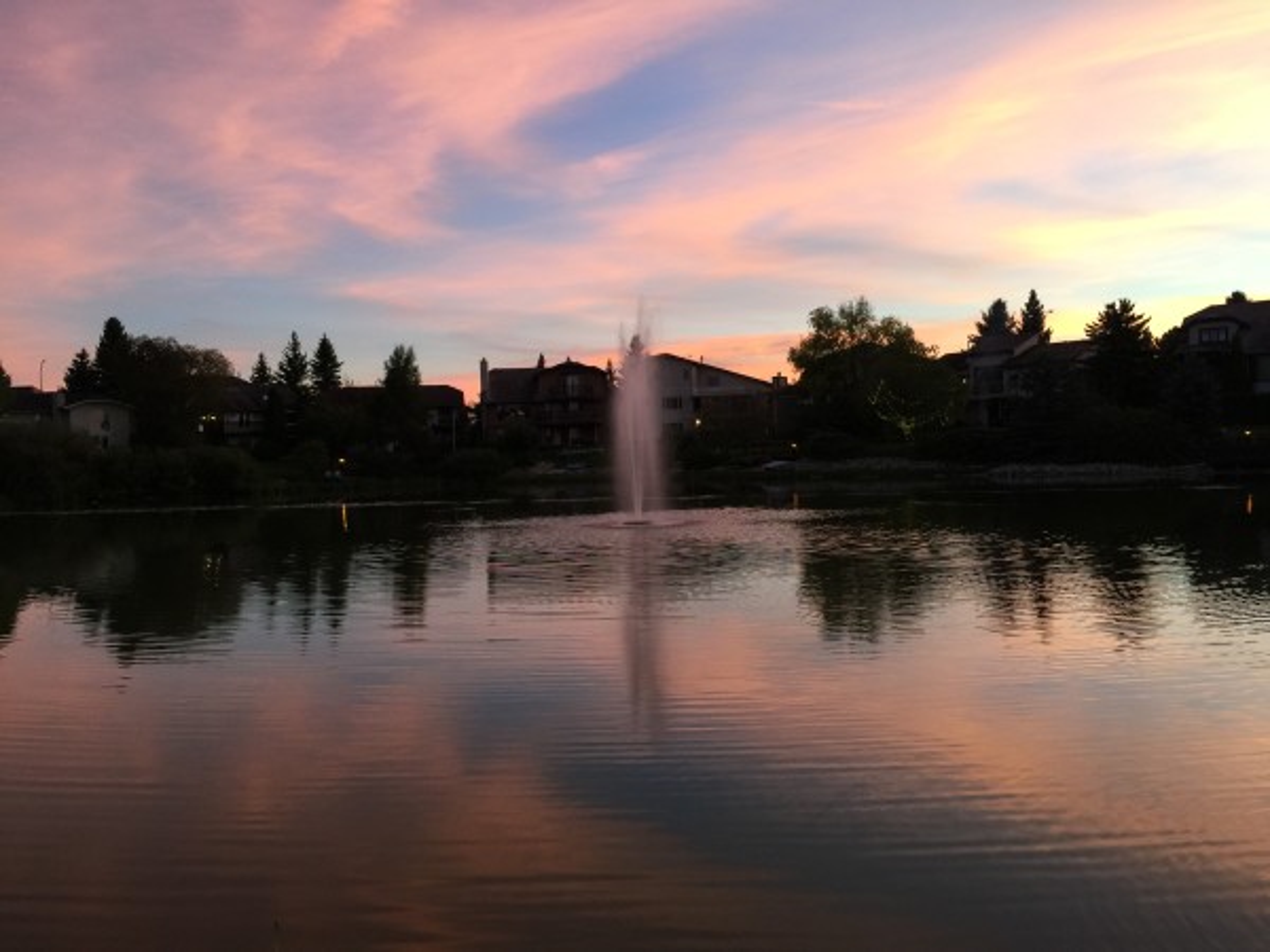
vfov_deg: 48.2
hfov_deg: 61.7
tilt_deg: -0.4
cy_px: 476
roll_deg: +0.4
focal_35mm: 29
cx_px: 635
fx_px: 1064
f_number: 2.2
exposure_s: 1/30
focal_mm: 4.15
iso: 32
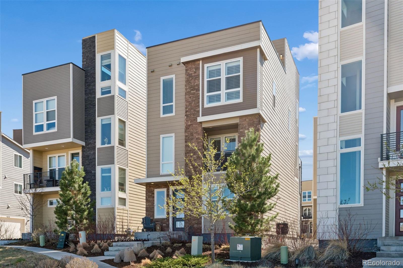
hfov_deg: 58.7
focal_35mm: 32
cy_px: 134
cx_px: 202
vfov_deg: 41.1
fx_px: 358
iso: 400
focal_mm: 32
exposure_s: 1/500
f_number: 9
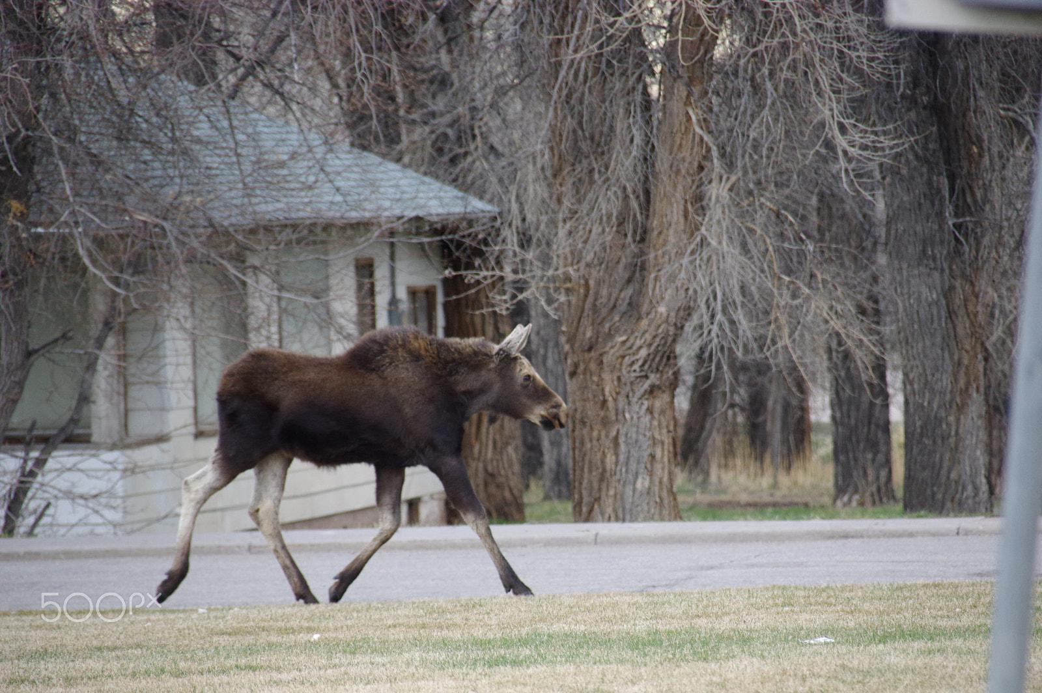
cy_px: 346
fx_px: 13014
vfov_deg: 3.0
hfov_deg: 4.6
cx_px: 521
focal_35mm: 450
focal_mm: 300
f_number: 6.3
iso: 1600
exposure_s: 1/400
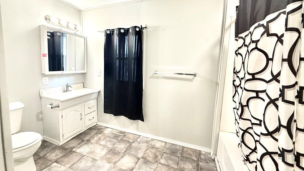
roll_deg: -2.1
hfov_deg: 99.4
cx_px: 150
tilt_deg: -7.2
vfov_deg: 67.0
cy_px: 79
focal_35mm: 16
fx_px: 129
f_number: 2.2
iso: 400
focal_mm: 2.22
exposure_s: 1/60
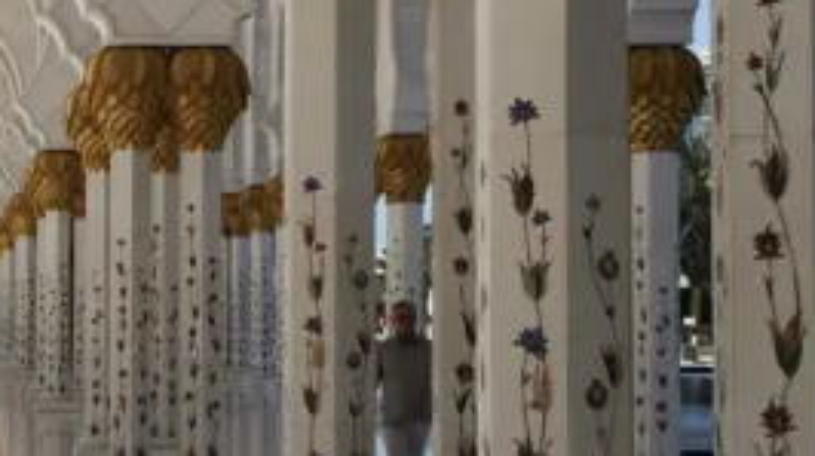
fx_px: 2720
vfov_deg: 9.6
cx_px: -80
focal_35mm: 126
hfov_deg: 16.5
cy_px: 144
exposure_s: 1/3731
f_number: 2.2
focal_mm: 4.12
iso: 40
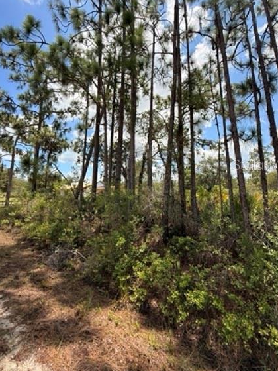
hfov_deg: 78.1
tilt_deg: +12.4
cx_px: 136
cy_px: 164
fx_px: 171
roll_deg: -0.8
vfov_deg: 94.1
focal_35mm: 16
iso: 50
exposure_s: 1/1613
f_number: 2.2
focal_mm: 2.22
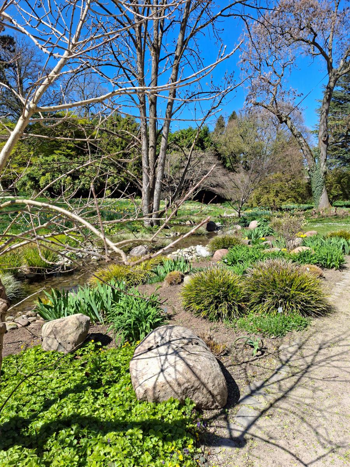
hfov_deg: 58.9
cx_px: 175
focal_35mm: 23
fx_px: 310
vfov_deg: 73.9
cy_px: 234
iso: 50
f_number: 1.8
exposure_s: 1/781
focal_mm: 5.54
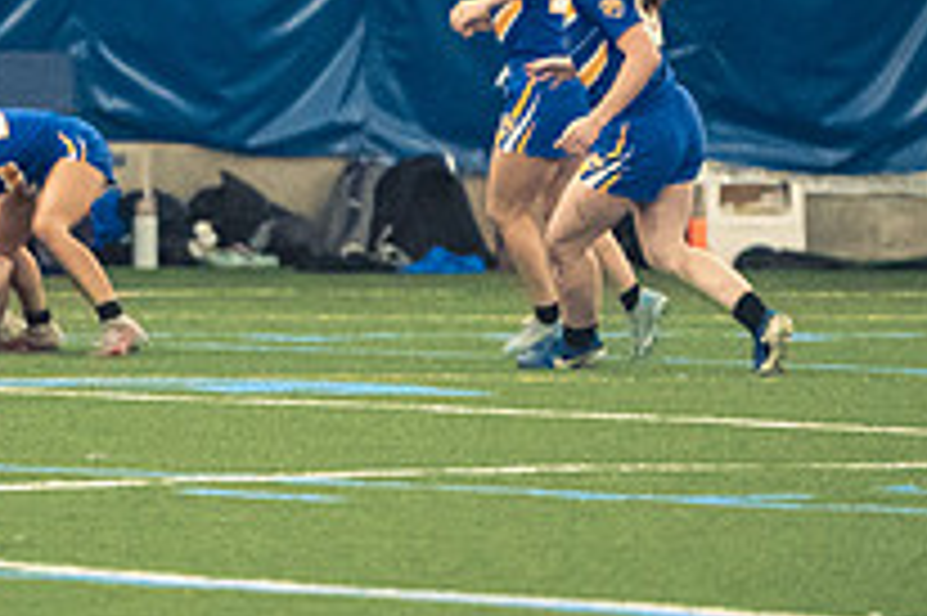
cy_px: 99
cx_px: 158
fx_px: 21741
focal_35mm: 845
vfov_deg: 1.6
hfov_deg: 2.4
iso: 12800
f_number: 2.8
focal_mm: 200
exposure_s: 1/500
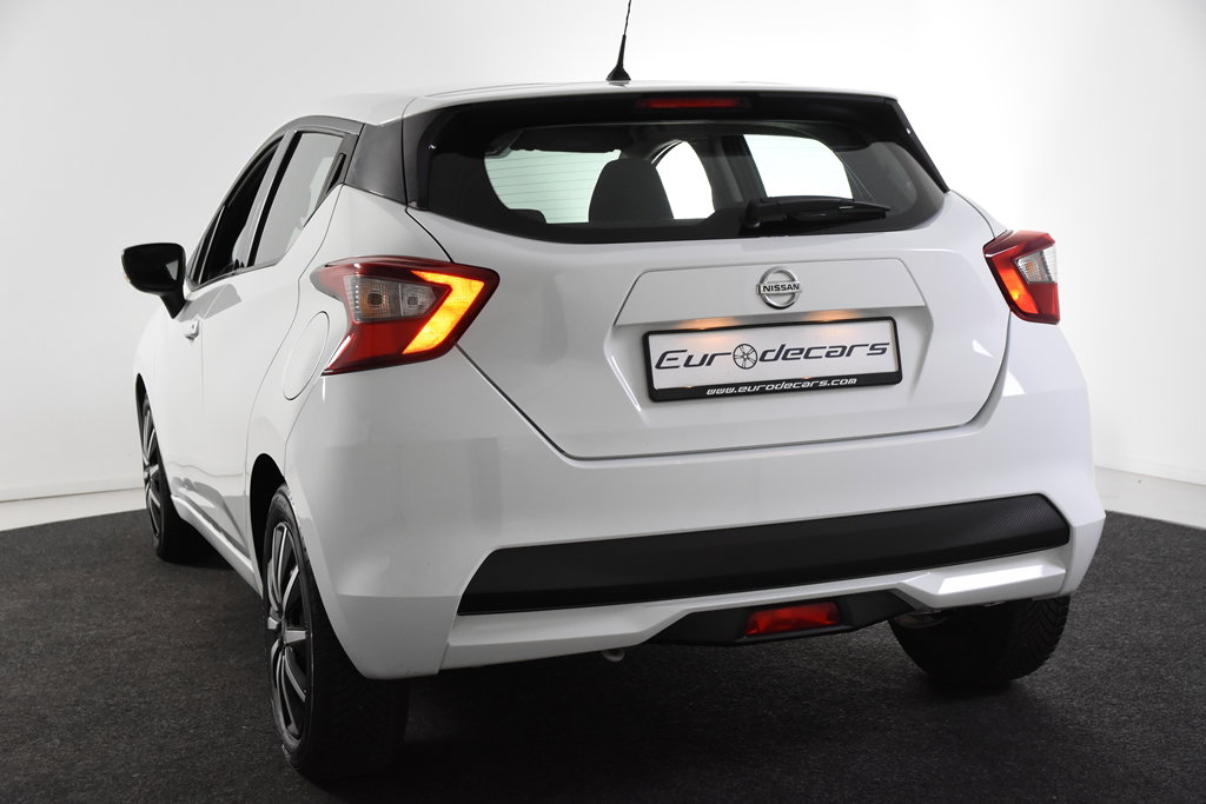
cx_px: 603
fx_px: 1709
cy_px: 402
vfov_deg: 26.5
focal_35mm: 51
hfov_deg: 38.9
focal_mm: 34
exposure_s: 1/100
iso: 1600
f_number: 5
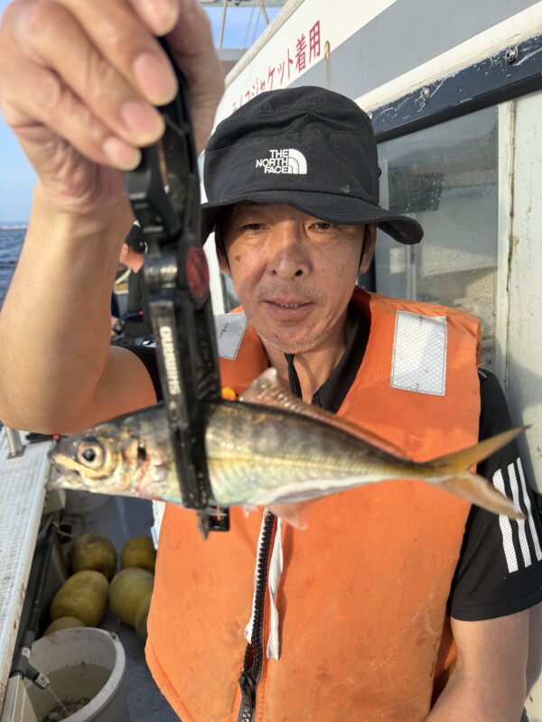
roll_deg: +2.1
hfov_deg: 56.8
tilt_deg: -16.2
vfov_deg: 71.6
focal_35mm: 24
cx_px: 271
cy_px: 361
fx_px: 501
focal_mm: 6.76
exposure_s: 1/943
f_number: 1.78
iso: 80
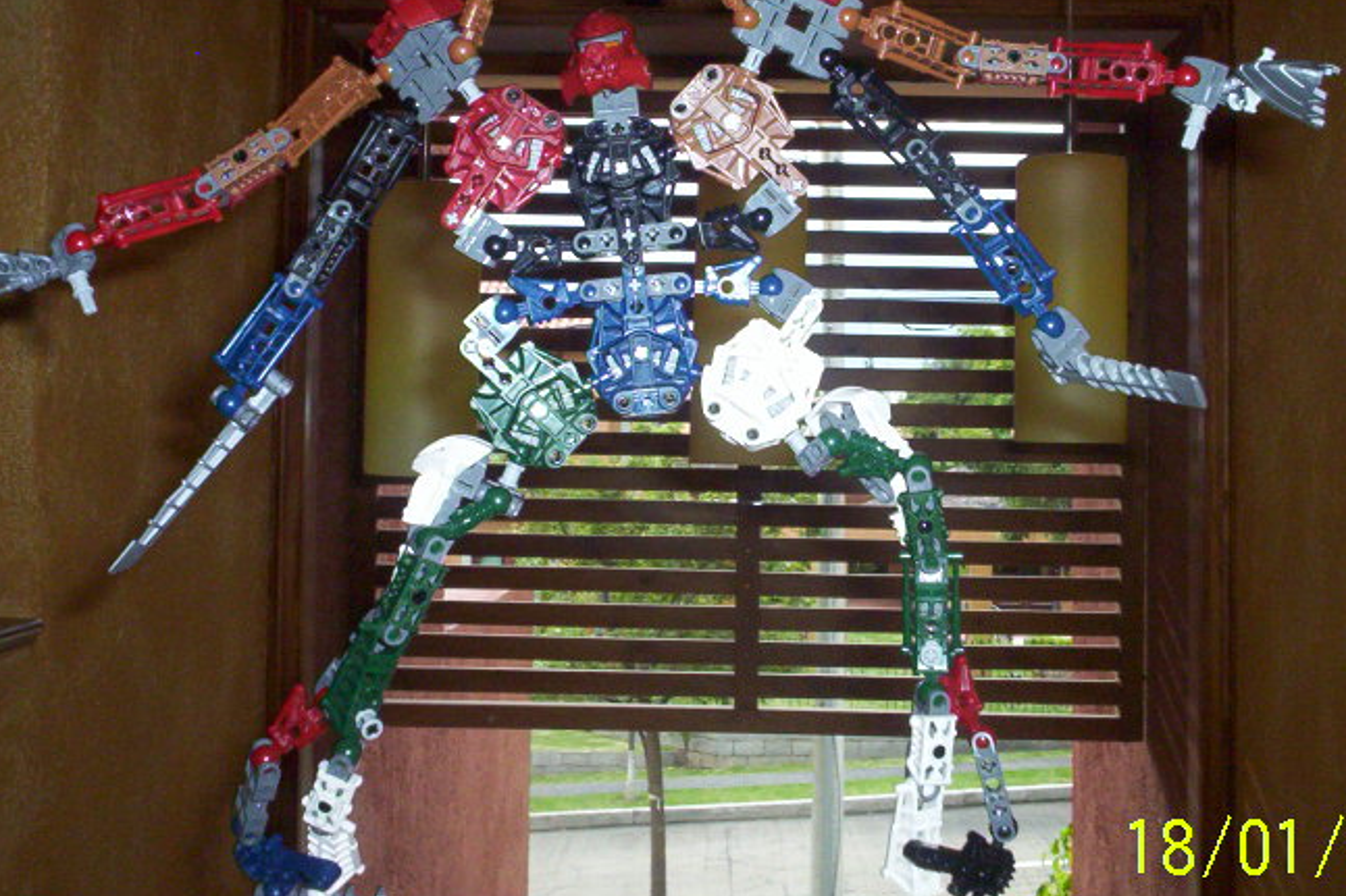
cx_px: 732
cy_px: 364
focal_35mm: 50
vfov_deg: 26.9
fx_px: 1869
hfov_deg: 39.6
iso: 140
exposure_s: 1/60
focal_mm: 4.99
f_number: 4.5
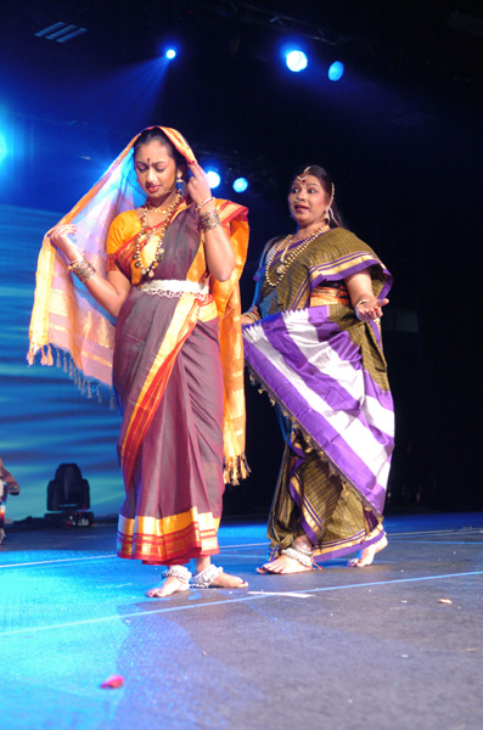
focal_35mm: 57
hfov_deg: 23.7
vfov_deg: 35.1
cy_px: 365
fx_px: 1153
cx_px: 242
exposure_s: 1/100
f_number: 2.8
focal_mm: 38
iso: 800
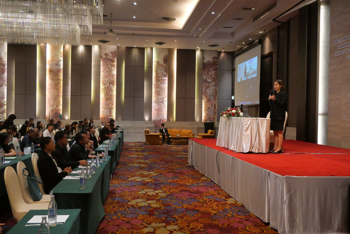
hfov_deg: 54.4
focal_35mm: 35
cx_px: 175
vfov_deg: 37.9
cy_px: 117
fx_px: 340
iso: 3200
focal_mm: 17
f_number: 5
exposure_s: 1/160
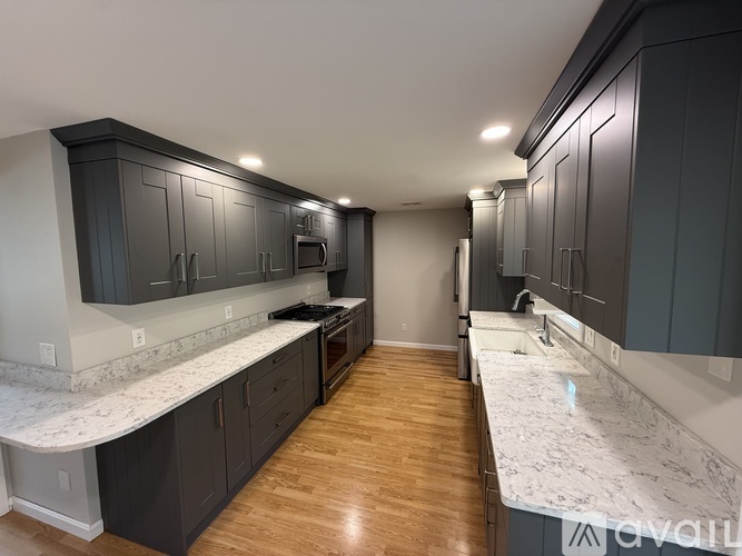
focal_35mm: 14
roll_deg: +0.7
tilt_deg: -5.5
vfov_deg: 85.7
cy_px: 278
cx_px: 371
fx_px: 300
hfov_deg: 102.1
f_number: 2.2
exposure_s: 1/60
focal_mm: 2.22
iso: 200
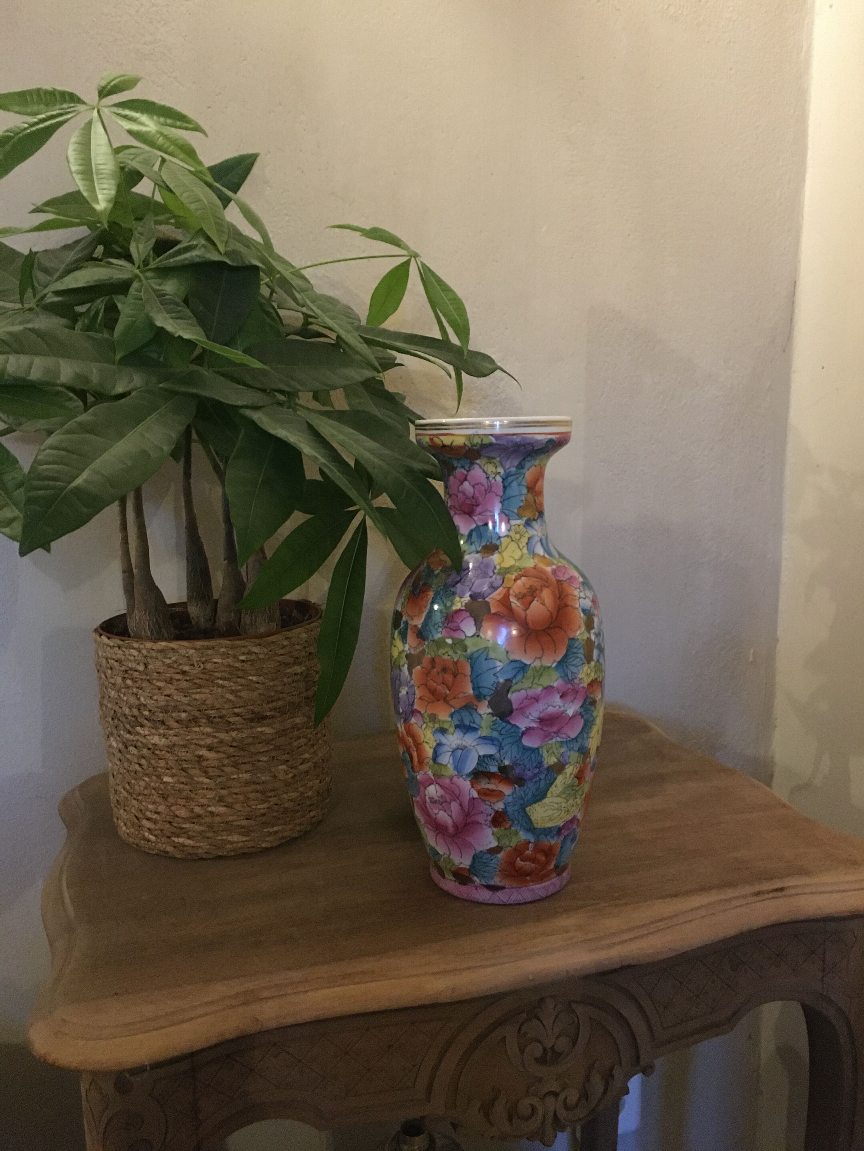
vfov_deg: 61.7
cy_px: 576
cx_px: 432
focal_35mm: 29
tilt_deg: -8.9
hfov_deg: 48.2
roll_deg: +2.7
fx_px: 965
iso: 500
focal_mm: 4.15
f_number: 2.2
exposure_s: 1/17
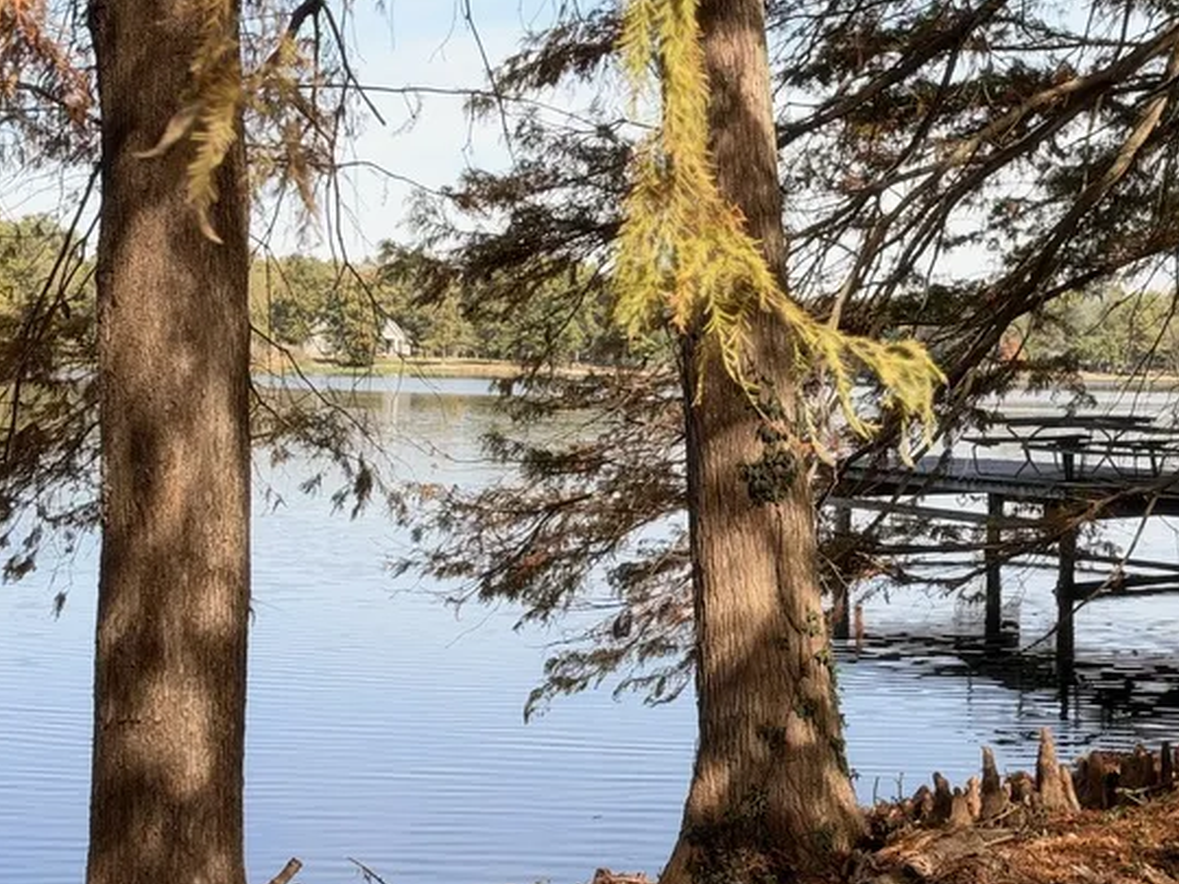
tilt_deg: -2.2
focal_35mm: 64
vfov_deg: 22.9
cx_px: 821
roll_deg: -0.2
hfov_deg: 30.0
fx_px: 2180
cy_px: 491
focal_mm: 6.93
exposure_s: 1/2208
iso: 64
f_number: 1.8
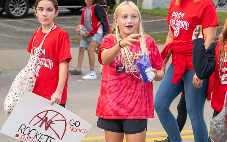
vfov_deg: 8.4
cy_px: 51
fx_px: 965
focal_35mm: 156
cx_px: 90
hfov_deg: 13.4
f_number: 11
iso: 3200
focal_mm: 125
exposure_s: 1/320
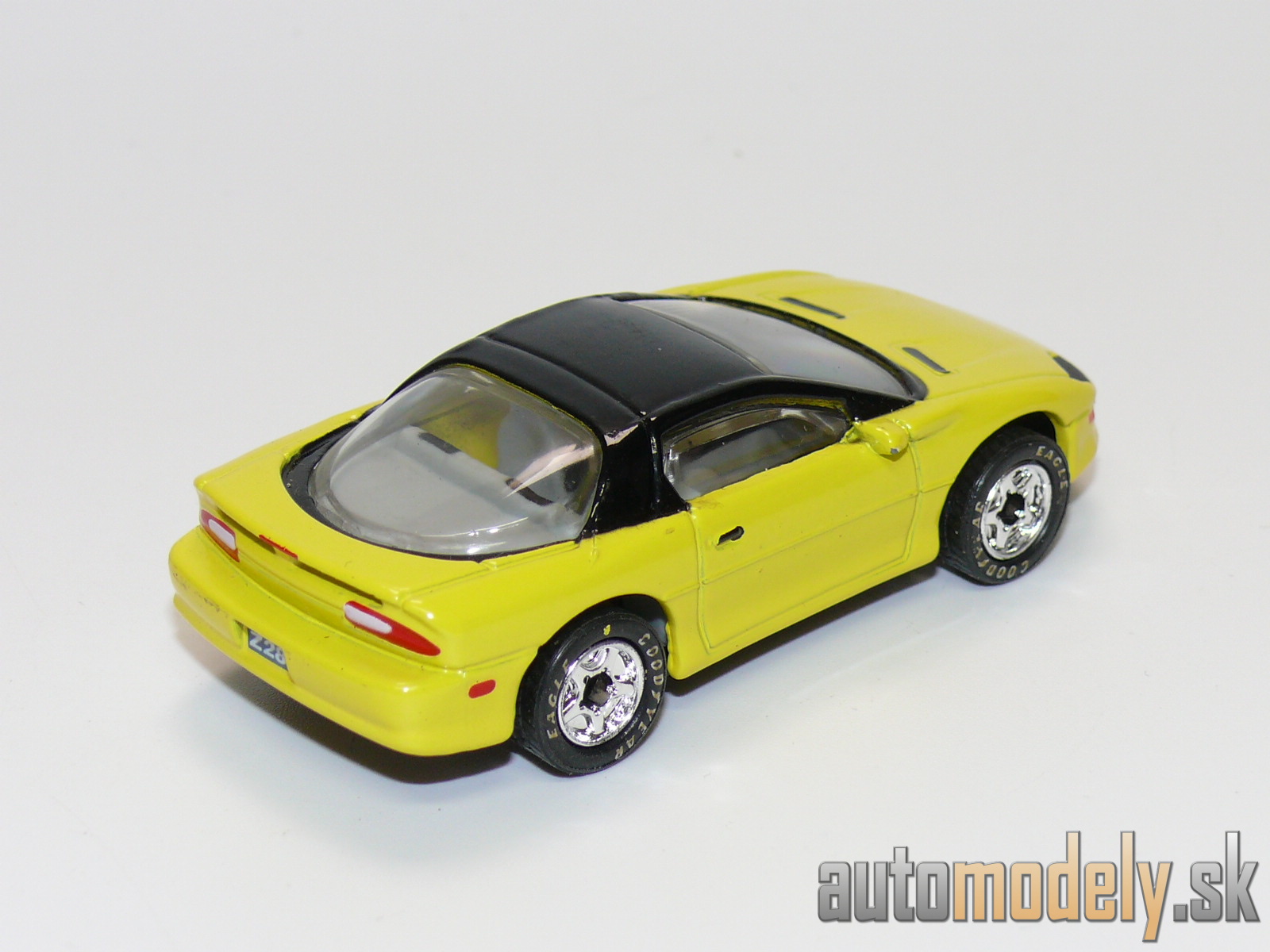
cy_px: 476
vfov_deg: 14.4
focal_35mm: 103
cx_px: 635
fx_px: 3779
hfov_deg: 19.1
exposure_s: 1/30
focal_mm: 13.6
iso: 100
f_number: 4
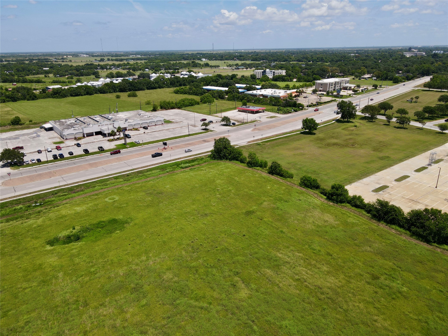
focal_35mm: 24
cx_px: 224
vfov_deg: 56.8
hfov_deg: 71.6
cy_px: 168
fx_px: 311
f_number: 2.8
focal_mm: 4.5
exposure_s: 1/800
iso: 100
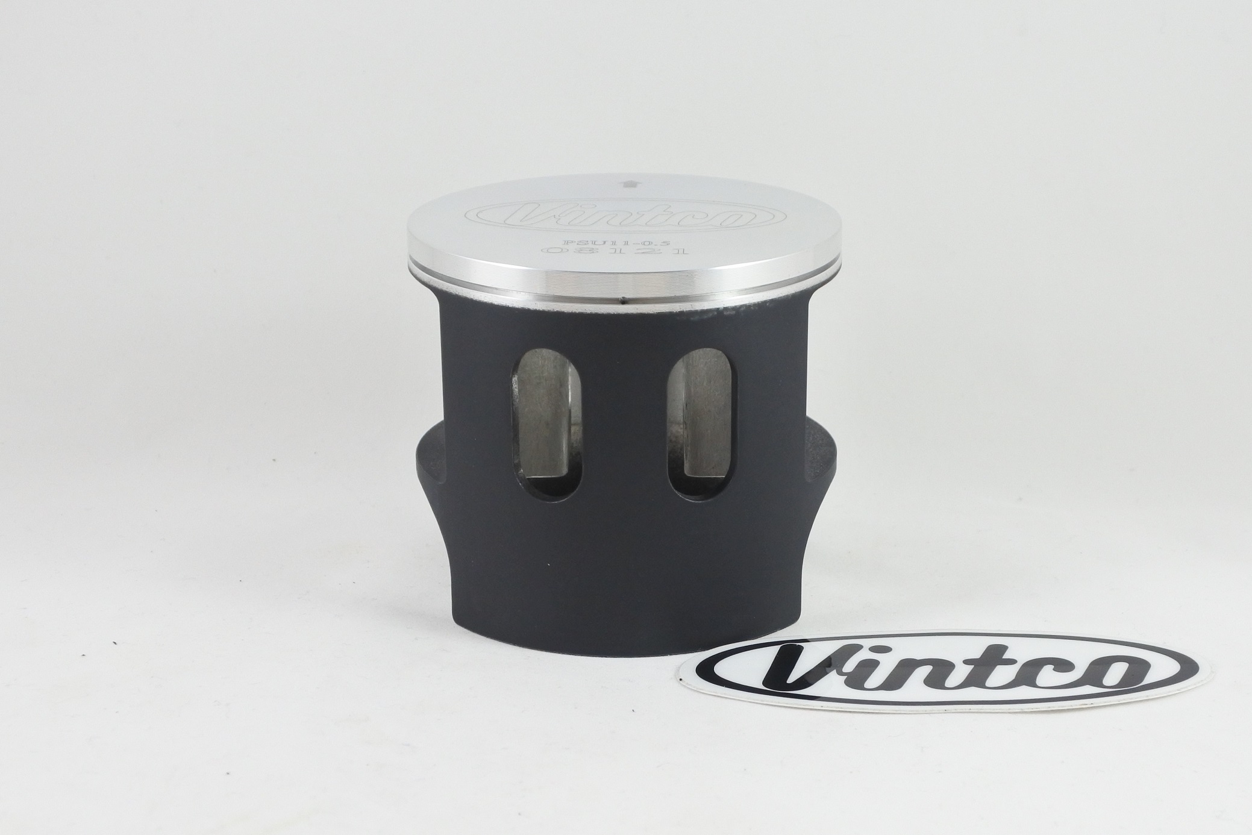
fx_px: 1356
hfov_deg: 49.5
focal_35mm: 39
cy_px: 418
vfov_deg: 34.2
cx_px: 626
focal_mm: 14.7
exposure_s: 1/125
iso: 500
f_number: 4.2
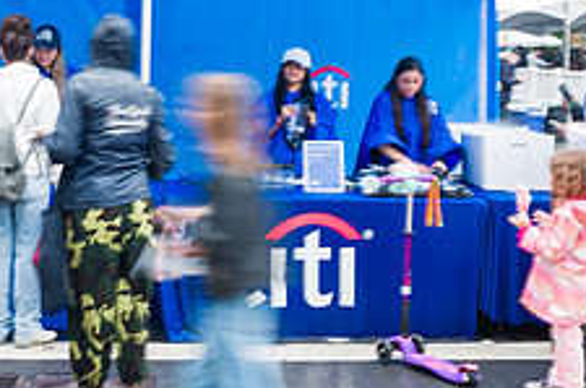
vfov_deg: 21.2
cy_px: 21
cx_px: 188
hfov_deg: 32.1
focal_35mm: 62
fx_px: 1007
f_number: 16
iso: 100
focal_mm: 24
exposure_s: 1/5
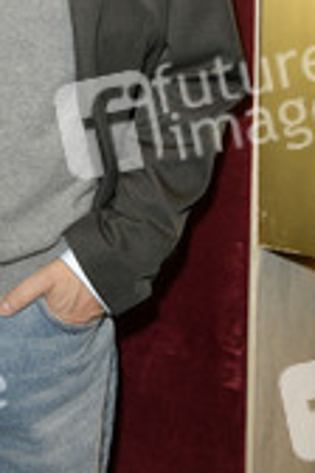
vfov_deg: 20.6
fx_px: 1247
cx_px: -56
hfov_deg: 14.0
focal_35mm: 95
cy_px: -28
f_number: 5.6
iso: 2500
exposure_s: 1/160
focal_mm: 40
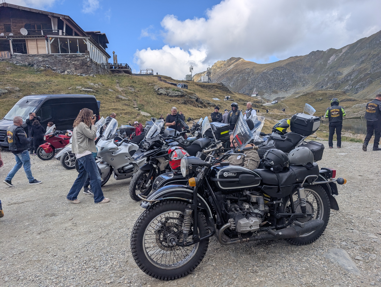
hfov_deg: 71.5
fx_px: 265
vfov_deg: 56.9
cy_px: 144
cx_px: 190
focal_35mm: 24
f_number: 1.68
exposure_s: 1/806
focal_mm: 6.9
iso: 20
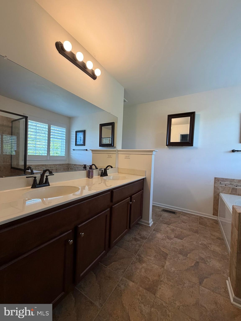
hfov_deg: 85.7
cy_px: 160
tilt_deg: -1.7
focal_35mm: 14
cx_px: 120
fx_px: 130
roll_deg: -3.1
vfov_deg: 102.1
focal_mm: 2.22
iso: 160
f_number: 2.2
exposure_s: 1/120
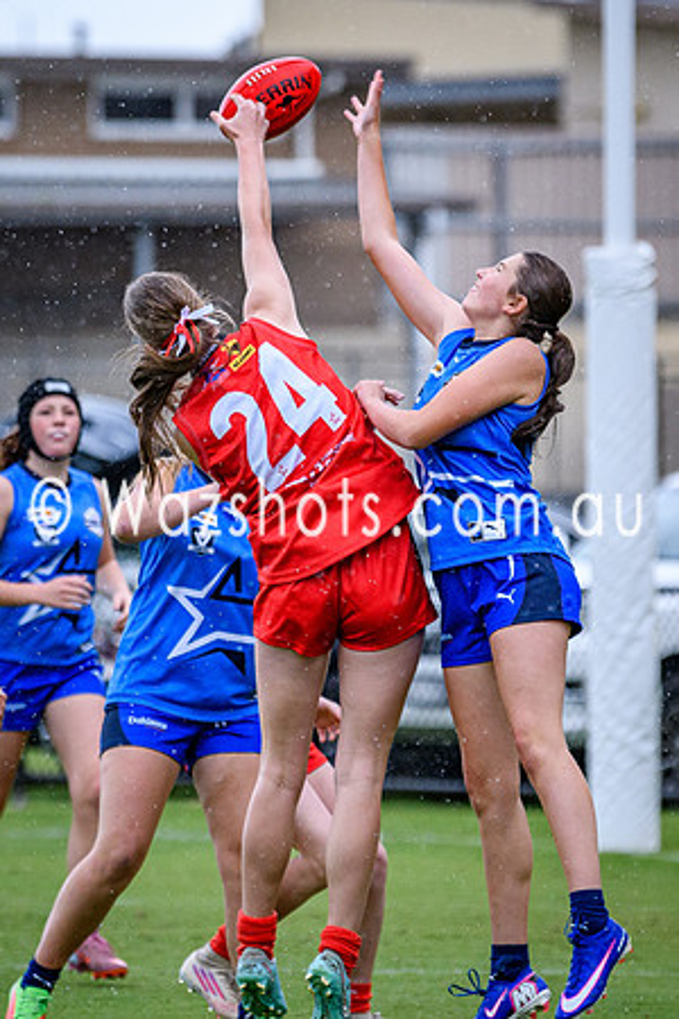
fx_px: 11490
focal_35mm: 406
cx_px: 302
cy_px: 444
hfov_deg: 3.4
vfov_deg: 5.1
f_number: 2.8
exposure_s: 1/1600
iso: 800
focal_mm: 160
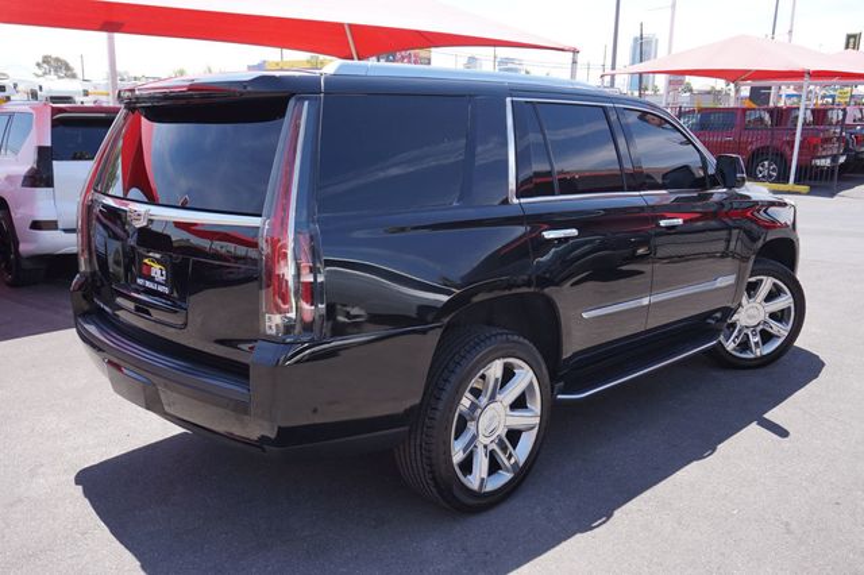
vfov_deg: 41.7
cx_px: 432
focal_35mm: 32
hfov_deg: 59.5
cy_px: 288
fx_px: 756
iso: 100
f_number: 6.3
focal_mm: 21
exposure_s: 1/125
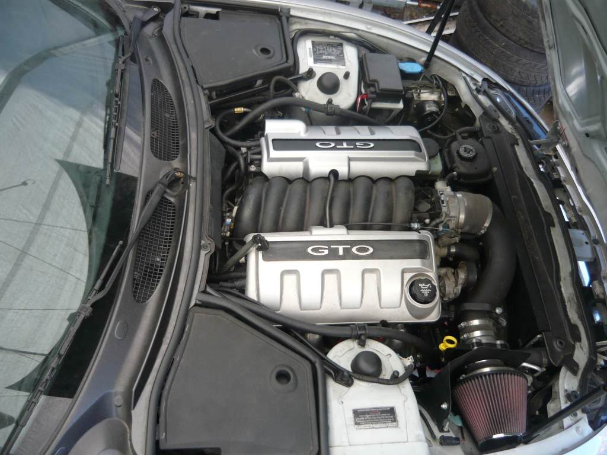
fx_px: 579
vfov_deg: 42.9
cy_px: 228
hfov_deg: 55.4
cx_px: 304
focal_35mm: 33
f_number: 2.8
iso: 100
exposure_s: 1/60
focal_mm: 5.5
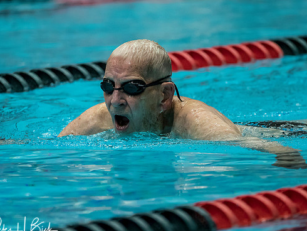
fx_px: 5617
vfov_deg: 2.4
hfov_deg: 3.1
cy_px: 97
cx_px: 100
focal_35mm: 633
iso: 2500
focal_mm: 200
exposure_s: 1/1000
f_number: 2.8
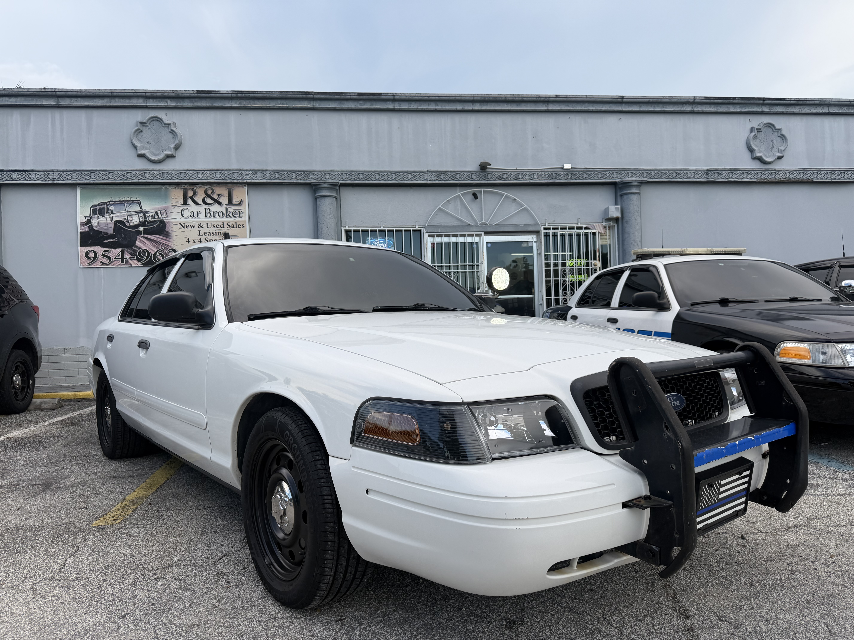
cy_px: 320
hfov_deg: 71.6
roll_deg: +2.2
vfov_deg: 56.8
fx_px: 592
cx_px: 427
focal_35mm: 24
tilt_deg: +0.2
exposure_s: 1/757
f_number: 1.78
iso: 80
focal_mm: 6.76
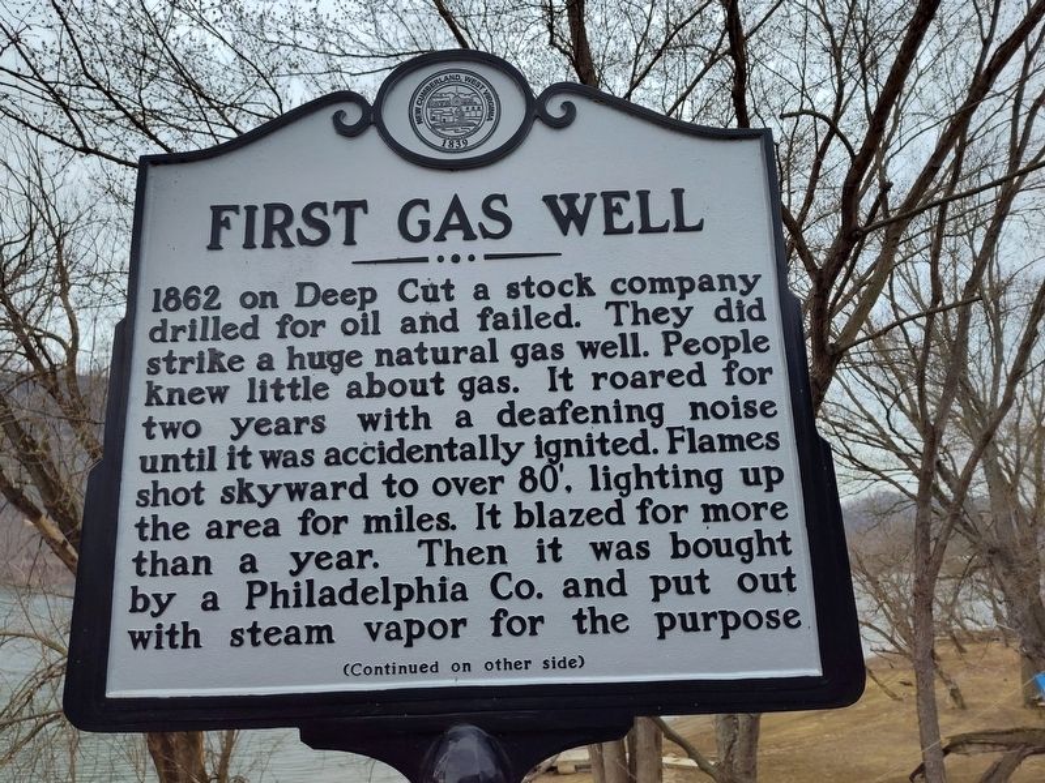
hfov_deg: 73.9
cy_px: 392
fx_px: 694
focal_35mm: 23
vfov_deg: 58.9
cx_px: 522
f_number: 1.8
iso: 100
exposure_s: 1/710
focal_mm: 5.56
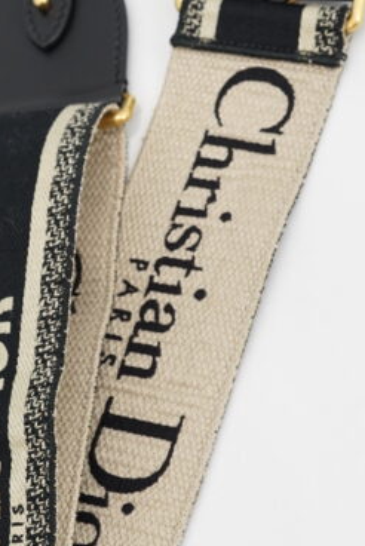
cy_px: 273
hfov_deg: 9.9
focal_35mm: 139
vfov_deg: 14.7
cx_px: 137
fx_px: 2110
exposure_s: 1/13
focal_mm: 50
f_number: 6.3
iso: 640
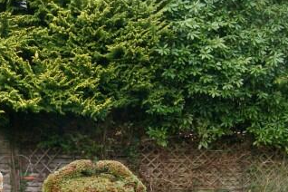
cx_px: 106
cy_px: 204
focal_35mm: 87
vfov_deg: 15.3
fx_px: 696
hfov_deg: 23.3
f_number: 8
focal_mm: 18
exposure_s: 1/60
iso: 400
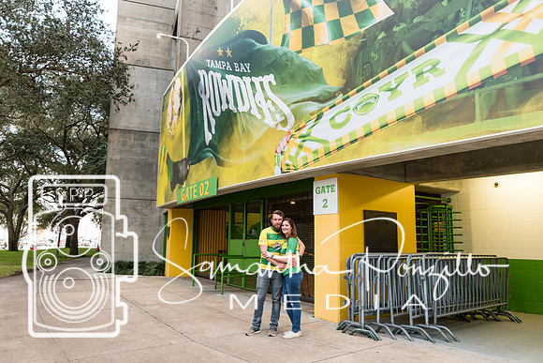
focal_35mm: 27
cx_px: 260
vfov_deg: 47.3
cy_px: 181
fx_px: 414
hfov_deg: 66.5
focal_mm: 17
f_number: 4
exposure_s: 1/60
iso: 500
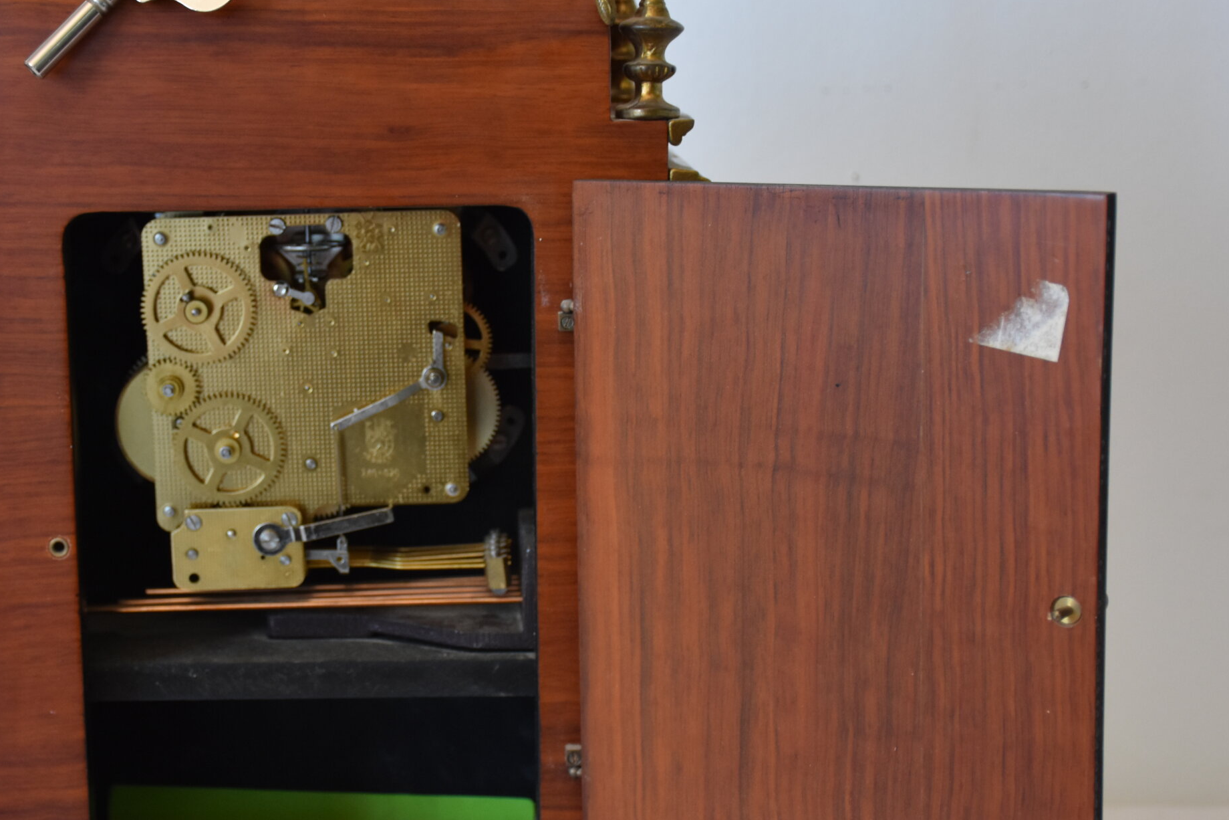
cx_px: 409
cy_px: 428
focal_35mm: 71
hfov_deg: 28.3
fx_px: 2424
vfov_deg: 19.2
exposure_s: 1/60
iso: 900
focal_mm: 34
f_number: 4.2
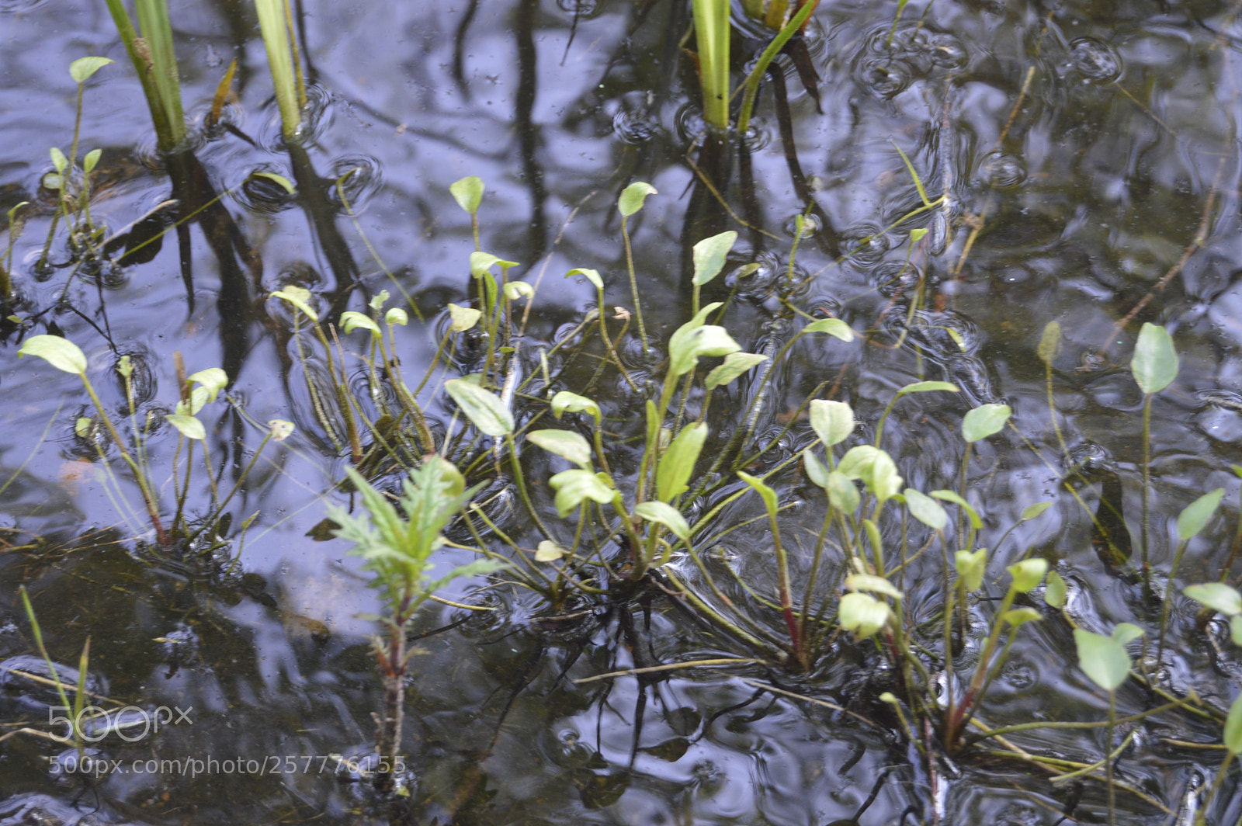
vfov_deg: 16.5
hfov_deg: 24.6
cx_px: 621
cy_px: 413
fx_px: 2844
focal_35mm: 82
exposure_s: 1/80
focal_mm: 55
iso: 400
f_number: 5.6
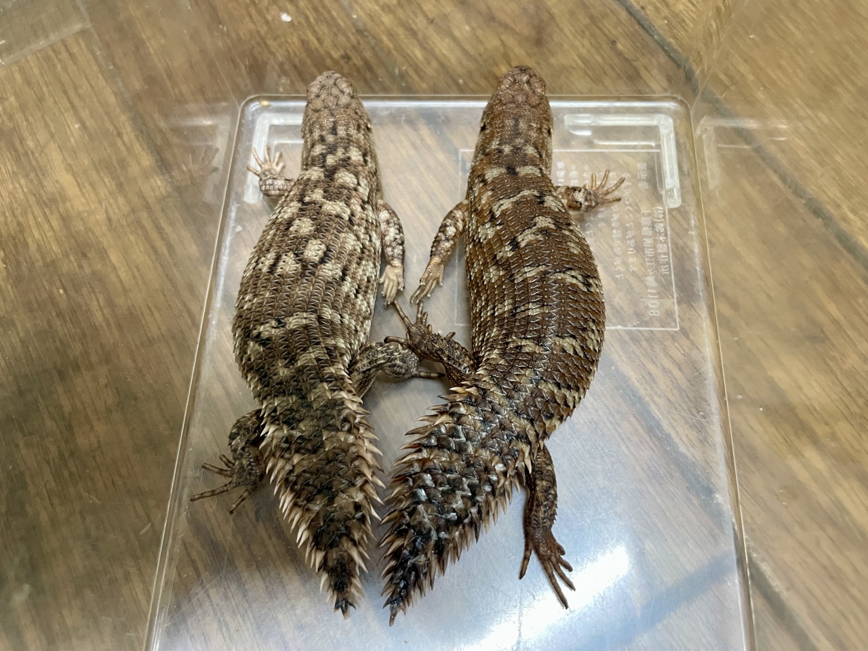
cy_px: 326
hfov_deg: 67.3
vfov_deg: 53.1
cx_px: 434
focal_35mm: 26
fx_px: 652
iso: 250
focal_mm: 4.2
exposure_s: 1/60
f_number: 1.6
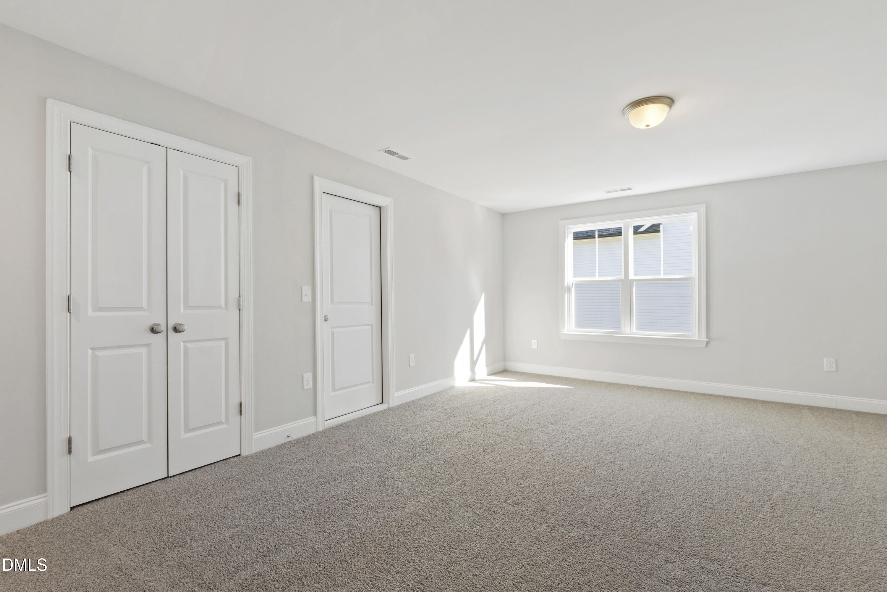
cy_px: 296
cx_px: 444
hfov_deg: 100.4
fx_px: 370
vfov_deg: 77.3
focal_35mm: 15
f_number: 8
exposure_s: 1/8
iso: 100
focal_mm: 10
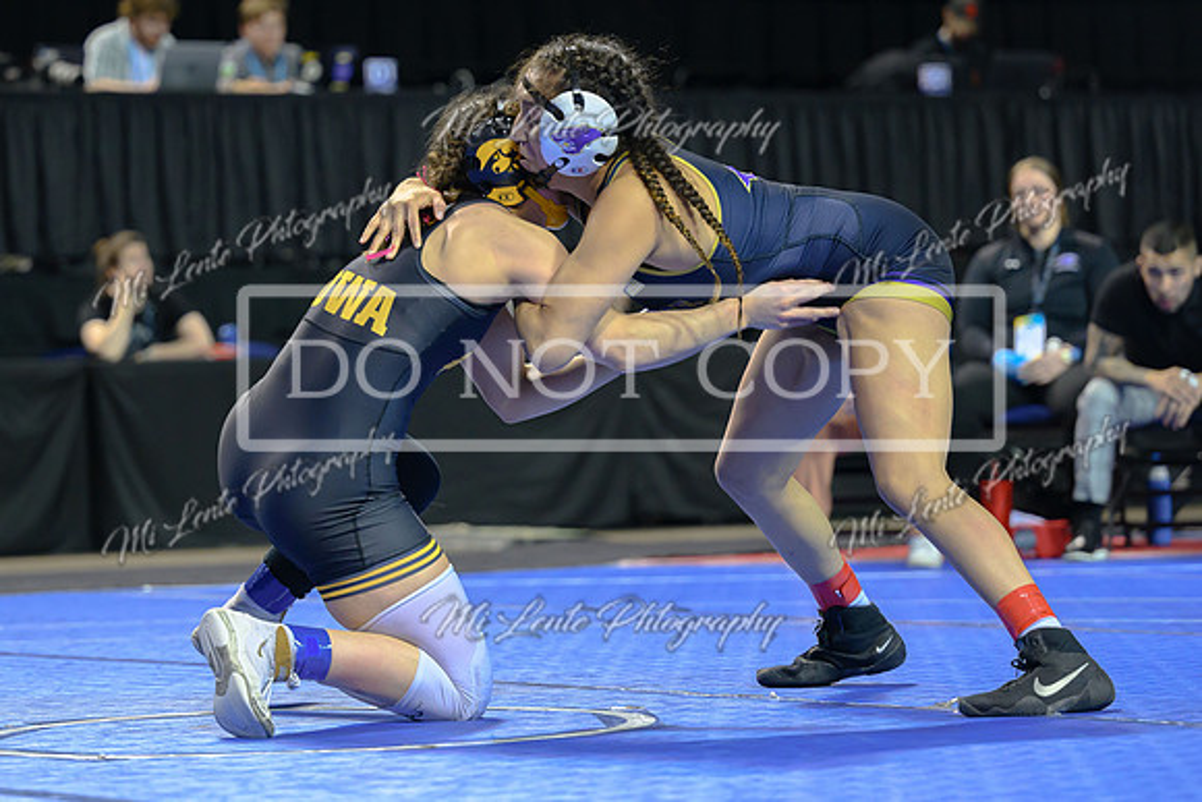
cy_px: 372
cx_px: 353
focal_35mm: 156
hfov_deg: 13.1
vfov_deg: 8.8
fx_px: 5206
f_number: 2.8
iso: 2500
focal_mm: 110
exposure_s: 1/800
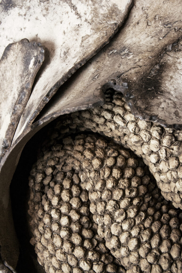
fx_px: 455
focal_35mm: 60
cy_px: 136
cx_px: 91
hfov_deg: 22.6
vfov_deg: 33.4
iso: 800
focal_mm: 40
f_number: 4.5
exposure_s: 1/125
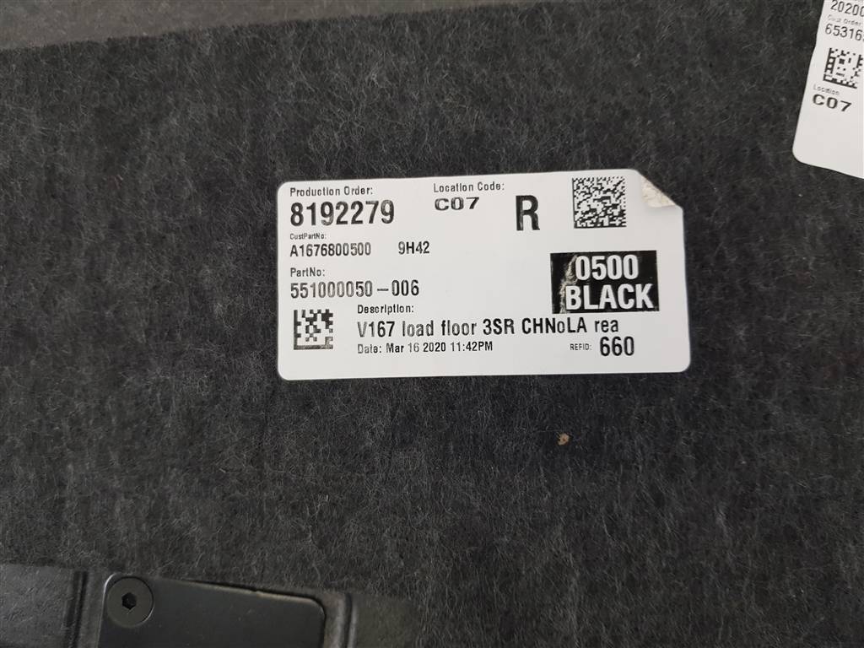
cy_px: 324
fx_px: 649
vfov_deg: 53.1
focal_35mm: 26
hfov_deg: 67.3
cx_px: 432
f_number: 1.7
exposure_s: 1/100
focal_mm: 4.2
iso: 80
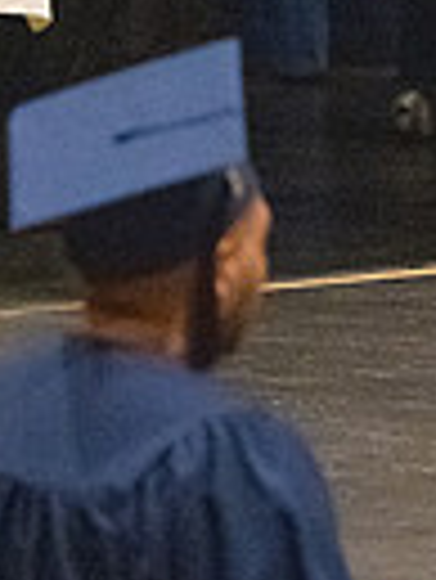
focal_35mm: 581
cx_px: 267
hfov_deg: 2.6
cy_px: -315
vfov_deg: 3.4
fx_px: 9741
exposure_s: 1/400
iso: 10000
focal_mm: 116
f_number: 3.2
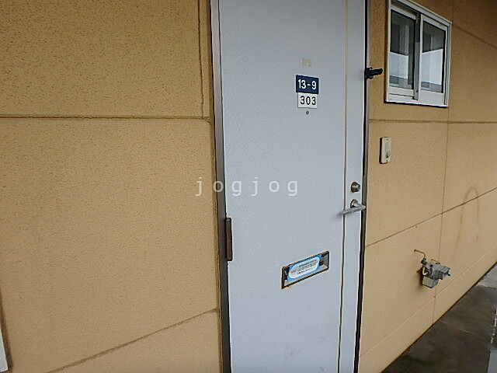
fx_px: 302
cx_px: 248
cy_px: 186
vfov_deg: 63.4
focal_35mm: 21
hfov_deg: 79.0
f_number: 3.5
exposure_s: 1/250
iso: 125
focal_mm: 3.7
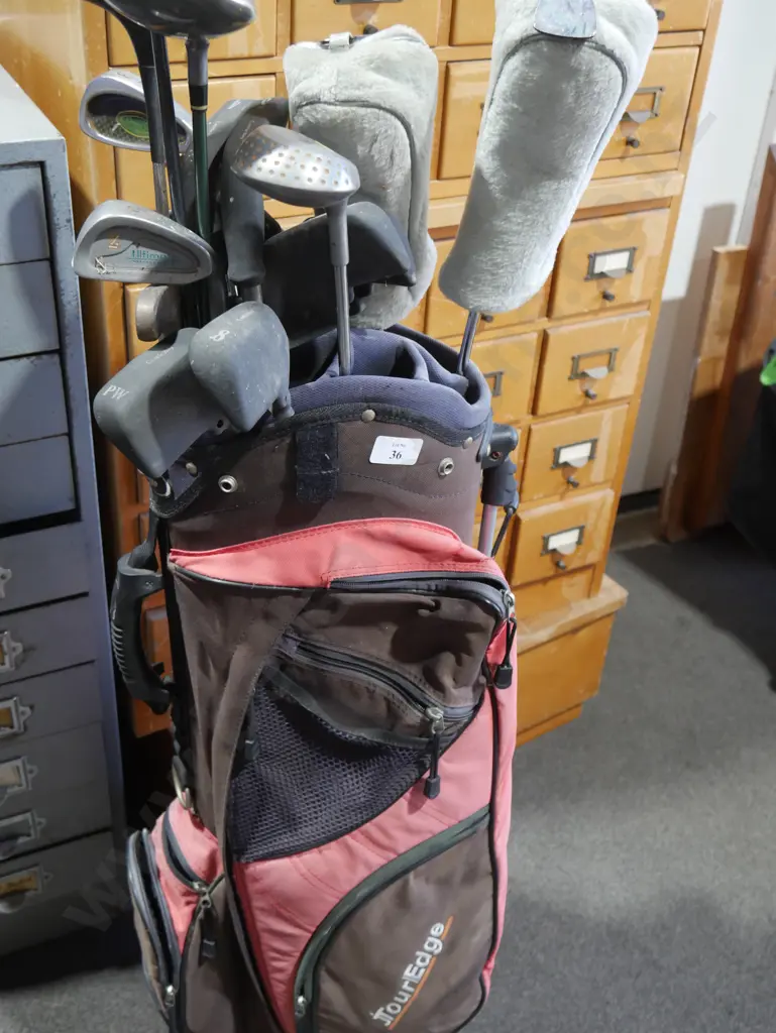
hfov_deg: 36.0
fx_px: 1195
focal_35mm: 40
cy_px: 516
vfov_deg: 46.8
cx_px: 388
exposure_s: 1/60
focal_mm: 20
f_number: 4.5
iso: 640
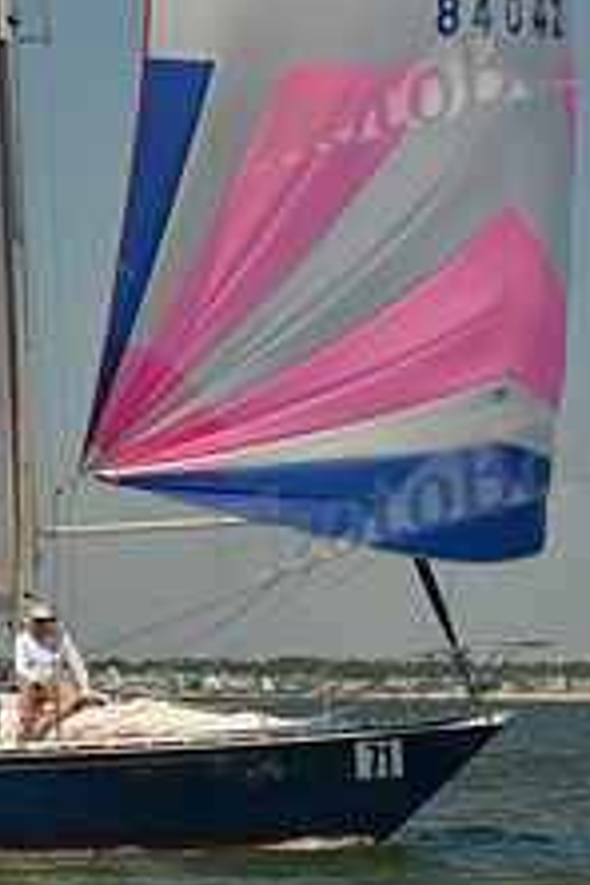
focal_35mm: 183
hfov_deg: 7.5
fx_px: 4498
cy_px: -72
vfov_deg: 11.1
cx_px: -2
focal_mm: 70
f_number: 7.1
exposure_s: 1/800
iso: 200
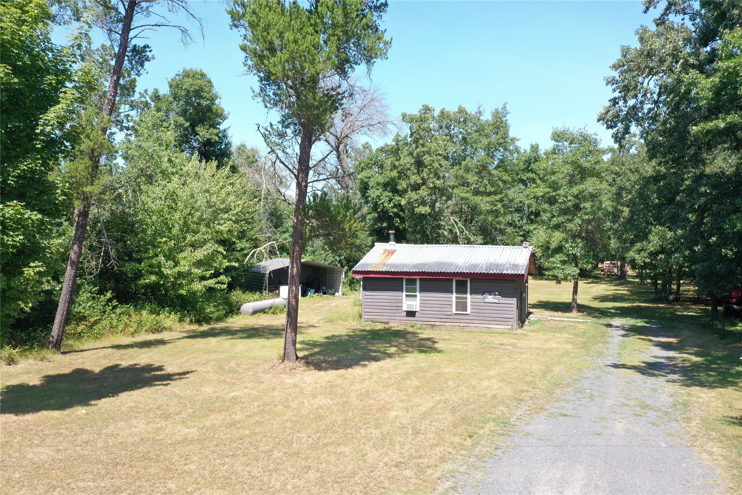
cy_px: 248
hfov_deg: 65.5
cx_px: 371
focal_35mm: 28
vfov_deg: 46.4
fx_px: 577
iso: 100
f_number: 6.3
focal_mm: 10.26
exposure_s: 1/120
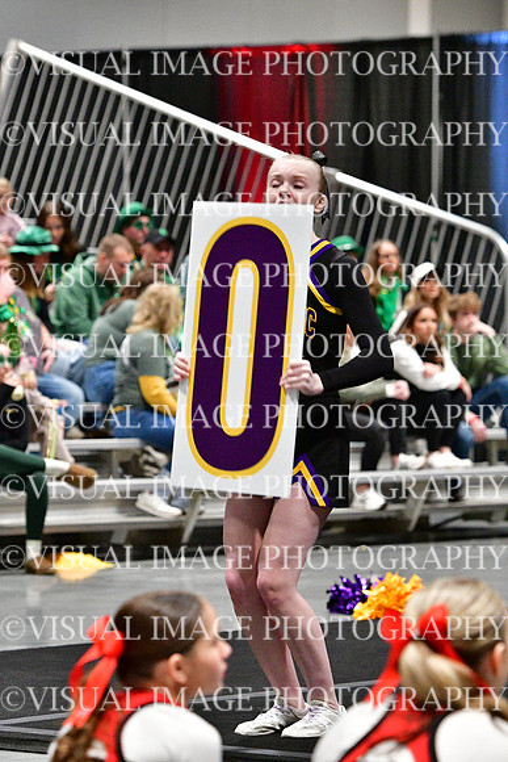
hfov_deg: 7.6
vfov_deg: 11.4
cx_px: 254
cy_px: 381
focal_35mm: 180
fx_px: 3807
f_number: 4
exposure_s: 1/400
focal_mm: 120
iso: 5000
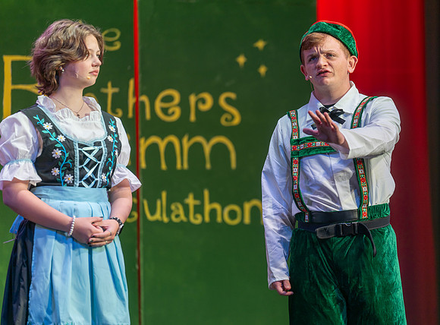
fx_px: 3061
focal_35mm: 242
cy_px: 172
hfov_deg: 8.2
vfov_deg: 6.1
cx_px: 276
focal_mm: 200
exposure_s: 1/250
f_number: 2.8
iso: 360
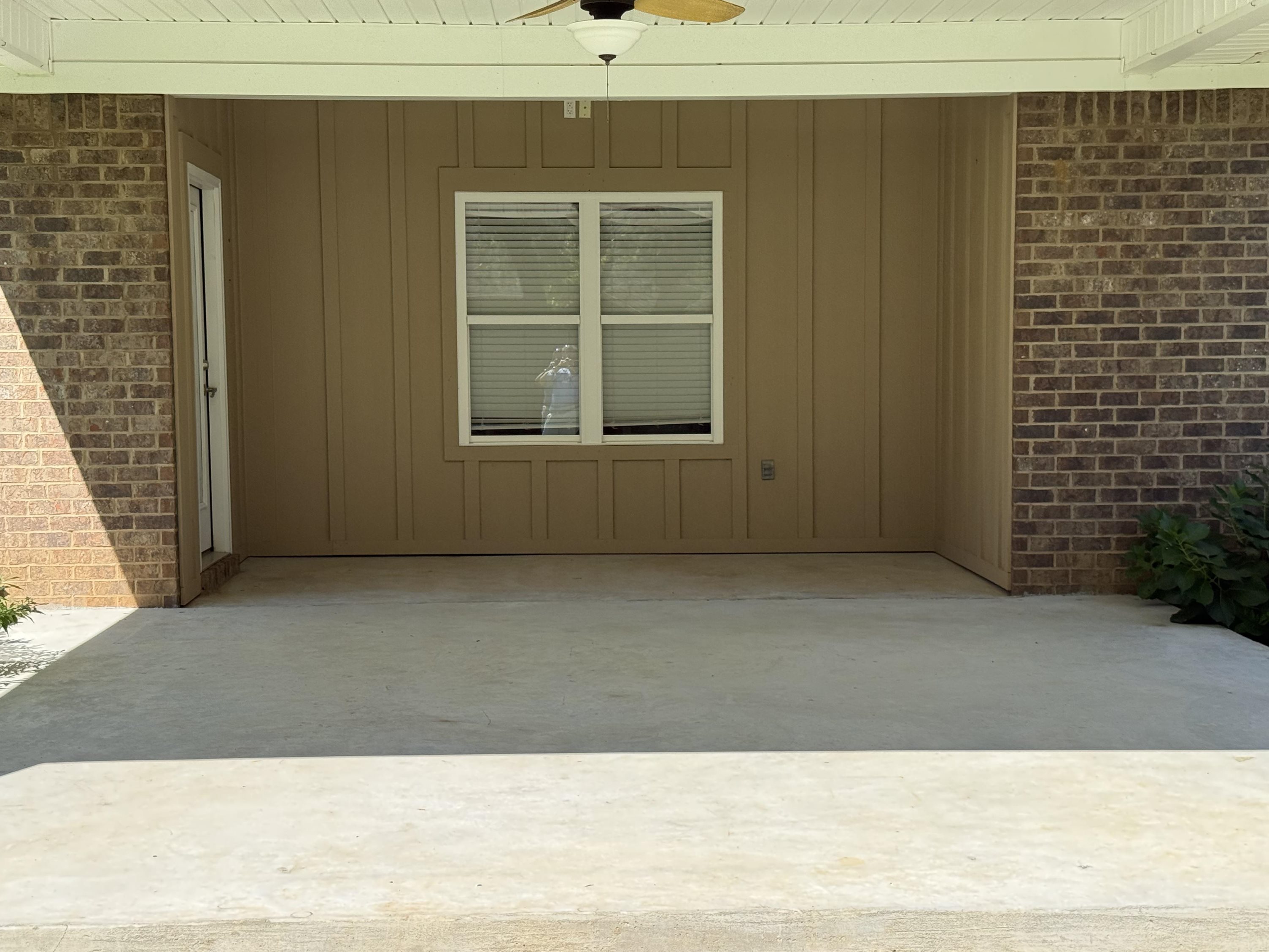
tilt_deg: -3.0
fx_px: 1796
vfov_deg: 29.7
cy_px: 484
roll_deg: +0.4
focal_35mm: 49
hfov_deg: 38.9
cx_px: 641
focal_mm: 6.76
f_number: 1.78
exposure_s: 1/2146
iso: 100
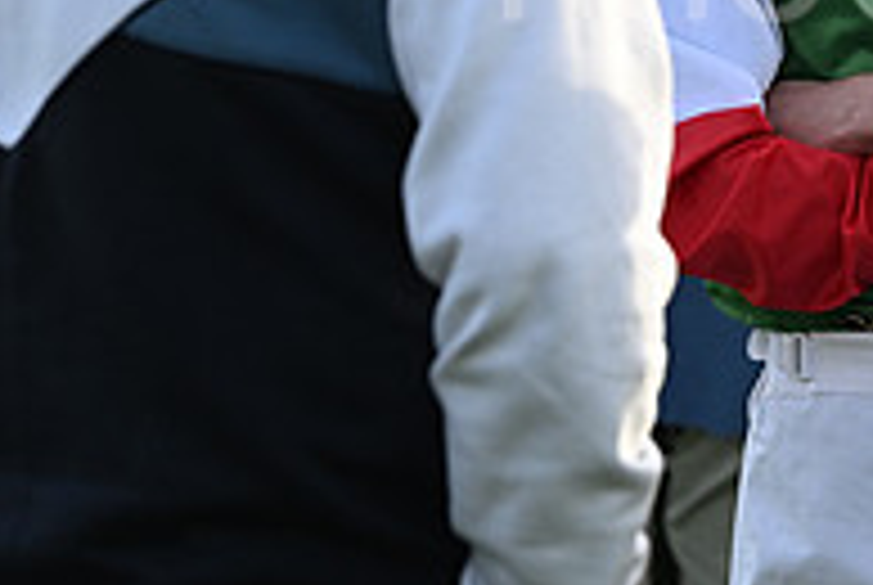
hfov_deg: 4.9
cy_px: -263
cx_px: 1084
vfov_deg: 3.3
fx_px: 10152
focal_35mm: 418
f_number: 5.6
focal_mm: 140
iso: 1000
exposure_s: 1/1600
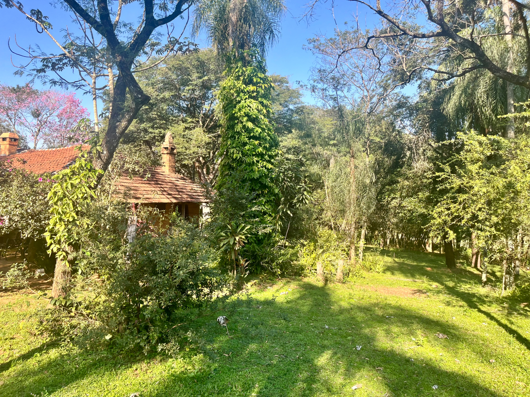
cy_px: 198
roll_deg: -0.8
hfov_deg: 67.3
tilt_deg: -1.4
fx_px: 398
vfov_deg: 53.1
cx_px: 265
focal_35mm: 26
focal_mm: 5.1
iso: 50
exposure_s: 1/718
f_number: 1.6
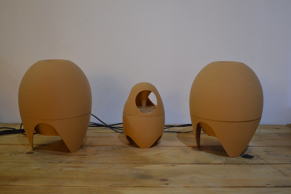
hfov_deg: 45.0
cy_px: 97
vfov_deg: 30.8
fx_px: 351
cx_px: 146
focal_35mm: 44
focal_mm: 29
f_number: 4.5
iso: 400
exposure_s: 1/20
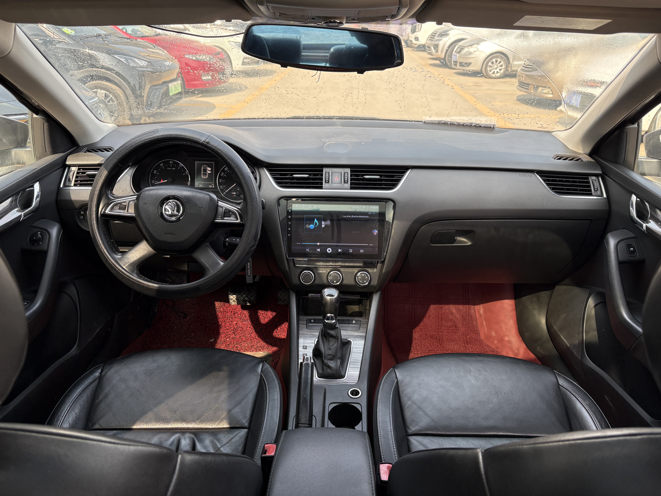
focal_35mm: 26
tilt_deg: -24.9
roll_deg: -0.5
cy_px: 248
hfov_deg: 67.3
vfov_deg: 53.1
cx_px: 330
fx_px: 496
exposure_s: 1/282
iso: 64
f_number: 1.6
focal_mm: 5.96
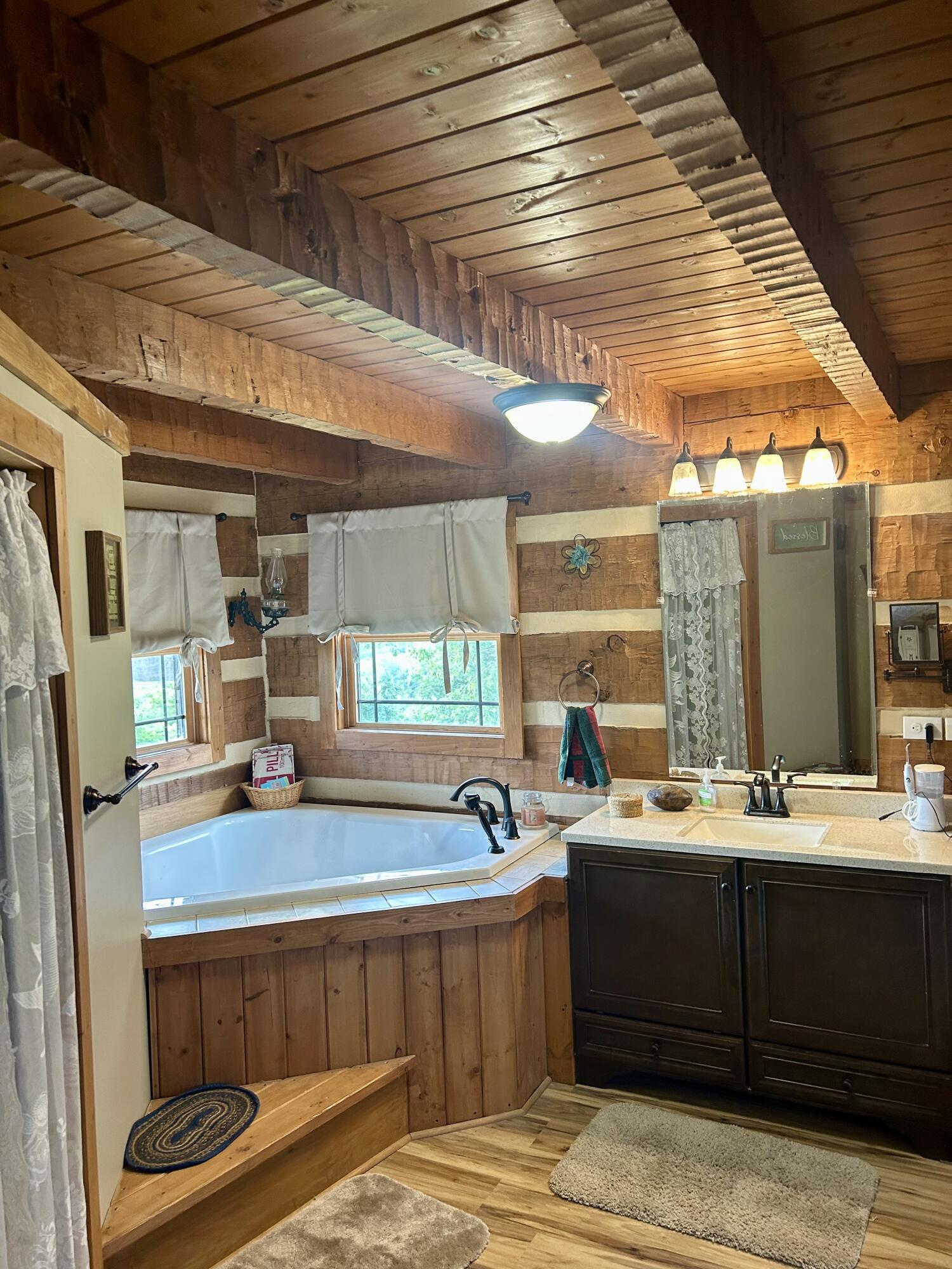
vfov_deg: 67.3
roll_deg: +1.2
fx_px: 953
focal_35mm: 26
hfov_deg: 53.1
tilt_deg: -2.0
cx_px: 476
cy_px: 634
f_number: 1.5
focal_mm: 5.7
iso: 160
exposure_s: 1/60
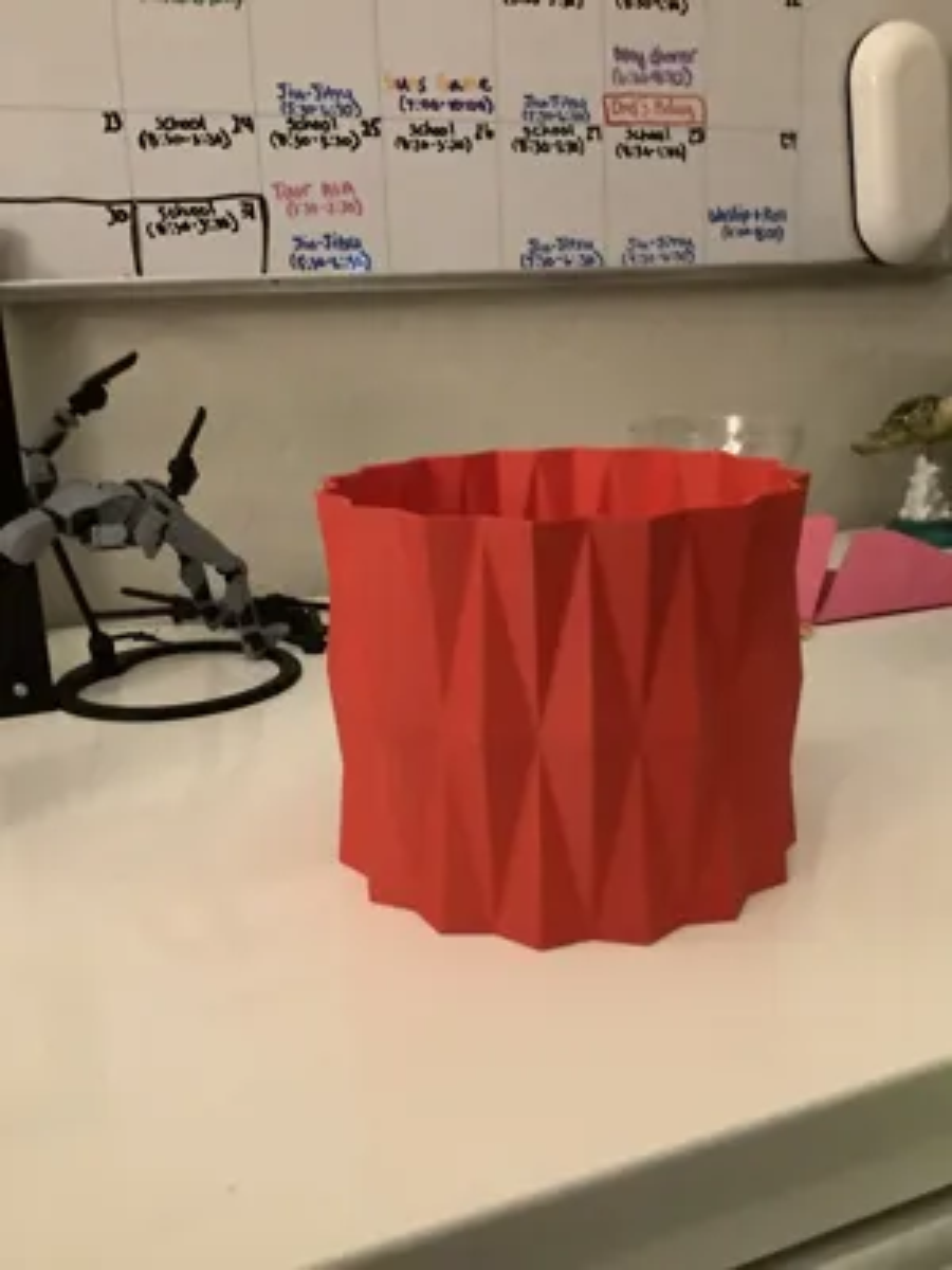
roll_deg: +1.9
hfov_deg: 45.4
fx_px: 1137
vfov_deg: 58.4
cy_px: 635
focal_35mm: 31
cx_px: 476
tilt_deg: -15.0
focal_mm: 3.3
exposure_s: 1/30
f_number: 2.4
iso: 640
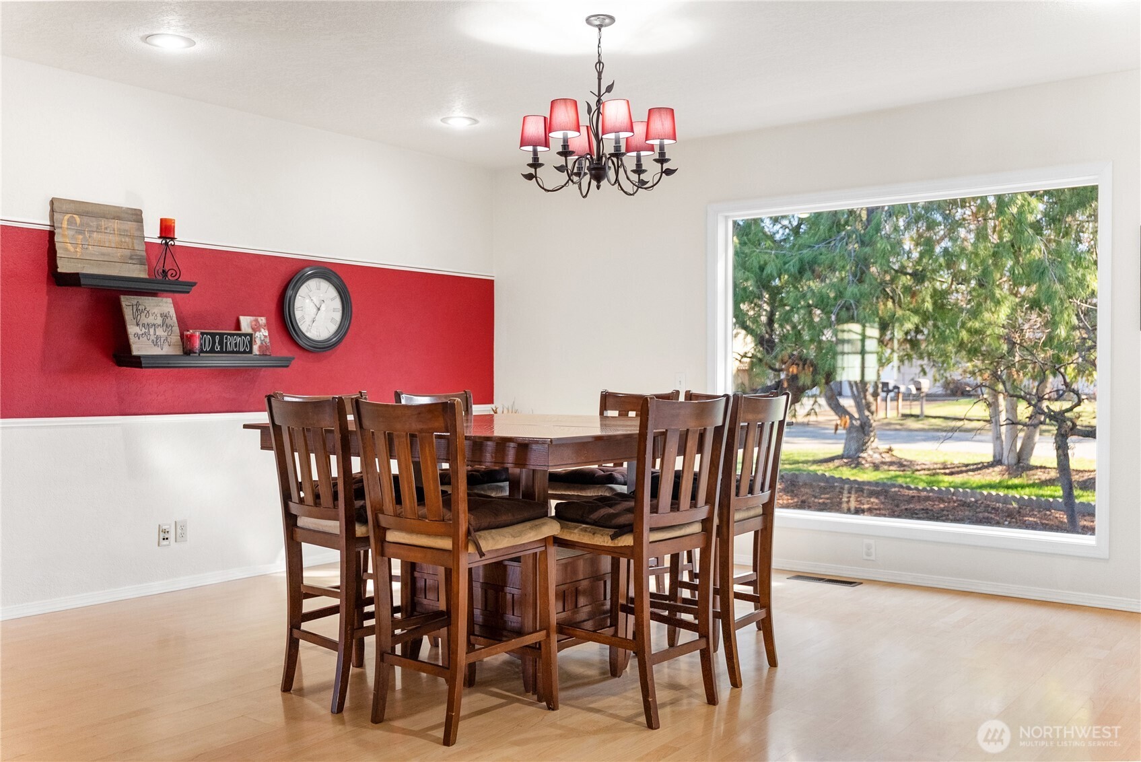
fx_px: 1015
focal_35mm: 32
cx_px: 570
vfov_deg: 41.2
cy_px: 381
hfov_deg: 58.7
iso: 200
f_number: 2.8
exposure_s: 1/50
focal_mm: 32
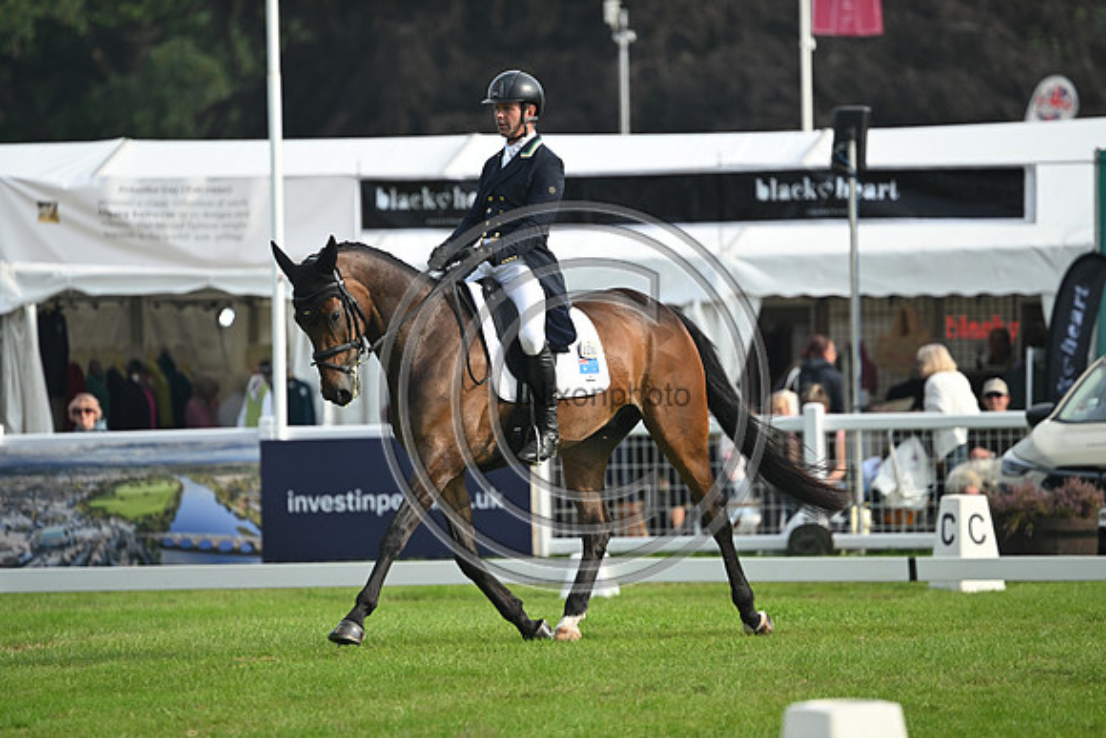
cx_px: 553
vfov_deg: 3.4
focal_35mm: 400
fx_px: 12291
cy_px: 369
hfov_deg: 5.2
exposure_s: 1/1250
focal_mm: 400
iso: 560
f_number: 5.6
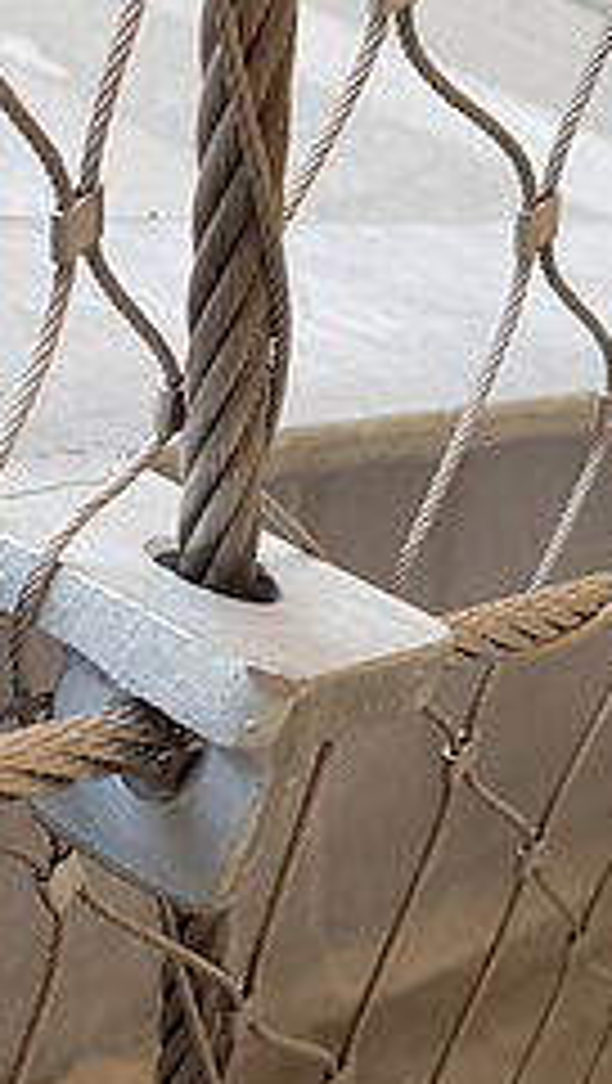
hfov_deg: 12.8
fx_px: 2705
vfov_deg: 22.4
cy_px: 819
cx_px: 50
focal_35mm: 94
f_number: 1.7
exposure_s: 1/206
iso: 40
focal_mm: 4.2
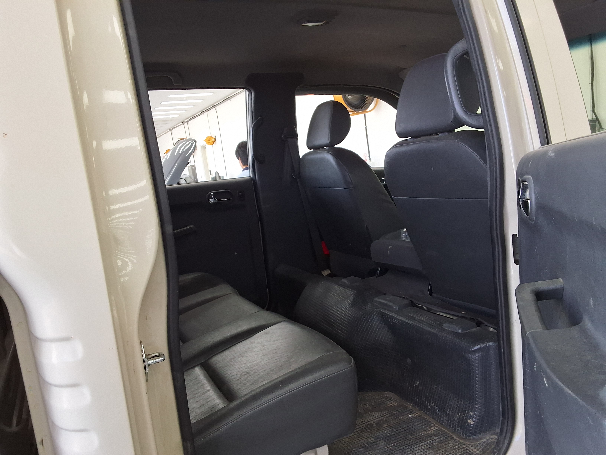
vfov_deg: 49.7
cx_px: 303
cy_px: 228
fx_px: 490
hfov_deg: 63.4
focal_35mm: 28
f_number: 1.9
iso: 50
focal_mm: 2.91
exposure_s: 1/120
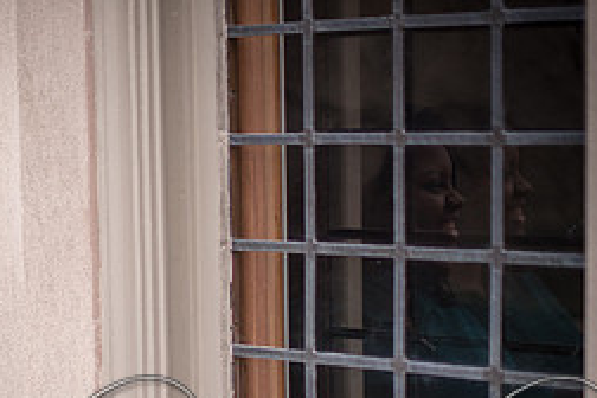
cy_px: 397
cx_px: -7
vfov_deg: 11.8
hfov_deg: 17.4
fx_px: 1907
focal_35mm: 115
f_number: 1.4
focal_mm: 50
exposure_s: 1/160
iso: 200
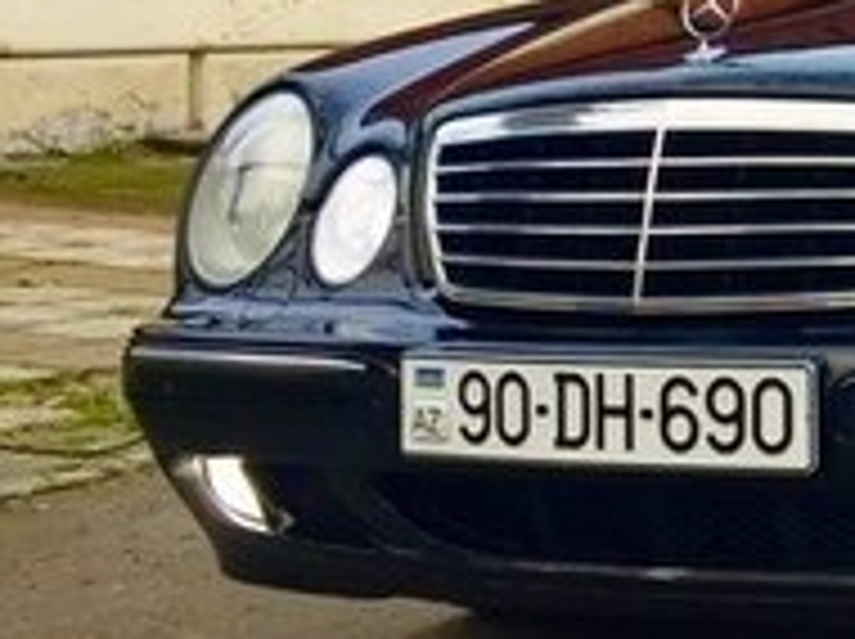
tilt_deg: -3.2
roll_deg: -0.6
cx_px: 1377
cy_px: 115
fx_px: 2492
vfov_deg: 14.5
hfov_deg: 17.1
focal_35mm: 101
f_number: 2.2
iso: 40
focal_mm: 4.15
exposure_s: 1/100
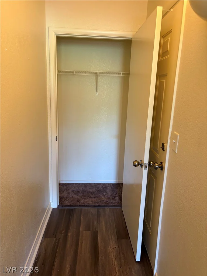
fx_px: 207
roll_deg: -1.9
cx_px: 104
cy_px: 138
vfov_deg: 67.3
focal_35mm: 26
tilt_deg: -12.2
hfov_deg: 53.1
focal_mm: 5.96
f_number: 1.6
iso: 200
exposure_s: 1/60
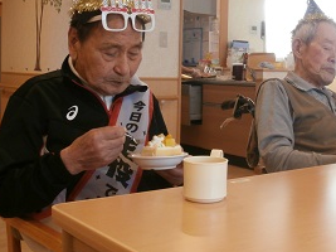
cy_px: 105
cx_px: 213
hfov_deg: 33.6
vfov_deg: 25.6
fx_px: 553
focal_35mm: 57
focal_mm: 6.67
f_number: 3.9
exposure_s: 1/40
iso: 320
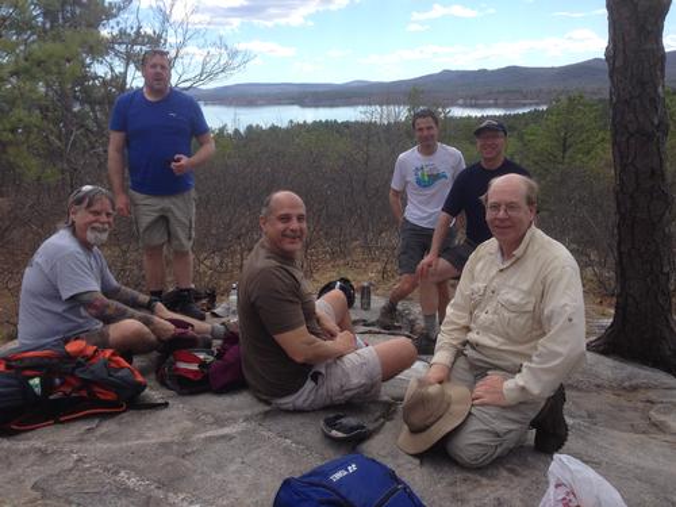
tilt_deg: -16.6
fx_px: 644
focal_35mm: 33
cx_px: 338
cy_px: 254
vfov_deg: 42.9
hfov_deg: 55.4
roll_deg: +3.8
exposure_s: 1/1004
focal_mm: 4.12
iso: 50
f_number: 2.4
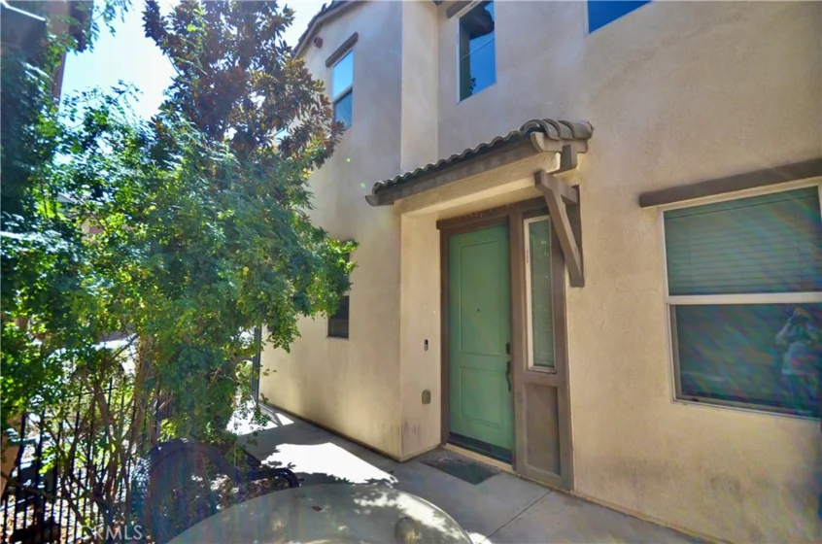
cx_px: 411
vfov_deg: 77.0
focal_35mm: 15
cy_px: 272
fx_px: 342
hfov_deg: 100.5
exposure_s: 1/200
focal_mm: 10
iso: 200
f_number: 7.1
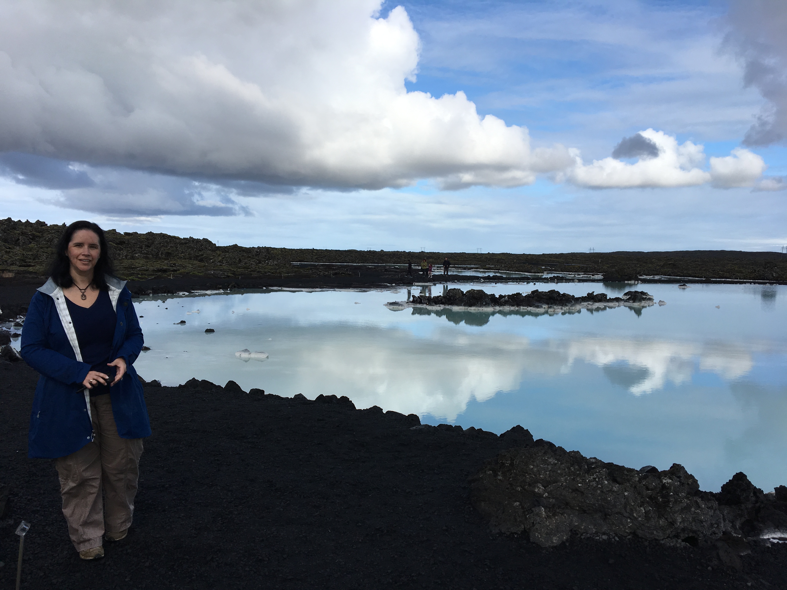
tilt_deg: -3.1
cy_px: 295
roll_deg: -0.9
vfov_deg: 48.2
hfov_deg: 61.7
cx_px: 394
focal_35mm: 29
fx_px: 659
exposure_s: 1/1570
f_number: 2.2
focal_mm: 4.15
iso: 25
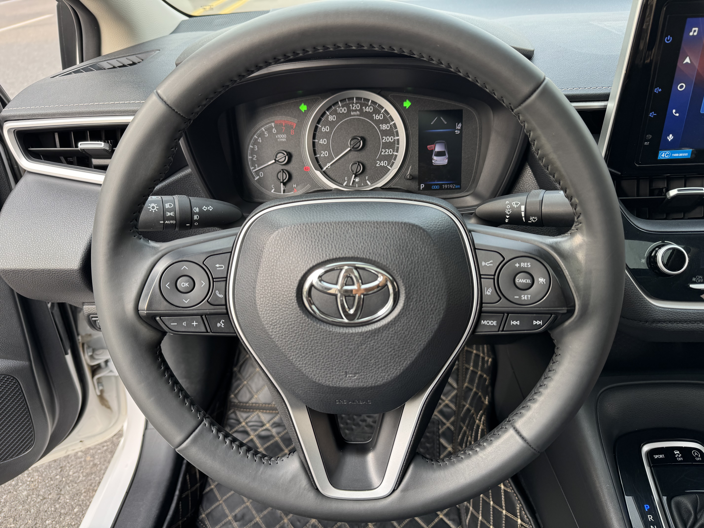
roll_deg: +4.4
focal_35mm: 24
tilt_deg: -33.5
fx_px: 488
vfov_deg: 56.8
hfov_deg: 71.6
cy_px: 264
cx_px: 352
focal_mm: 6.76
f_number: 1.78
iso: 64
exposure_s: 1/155
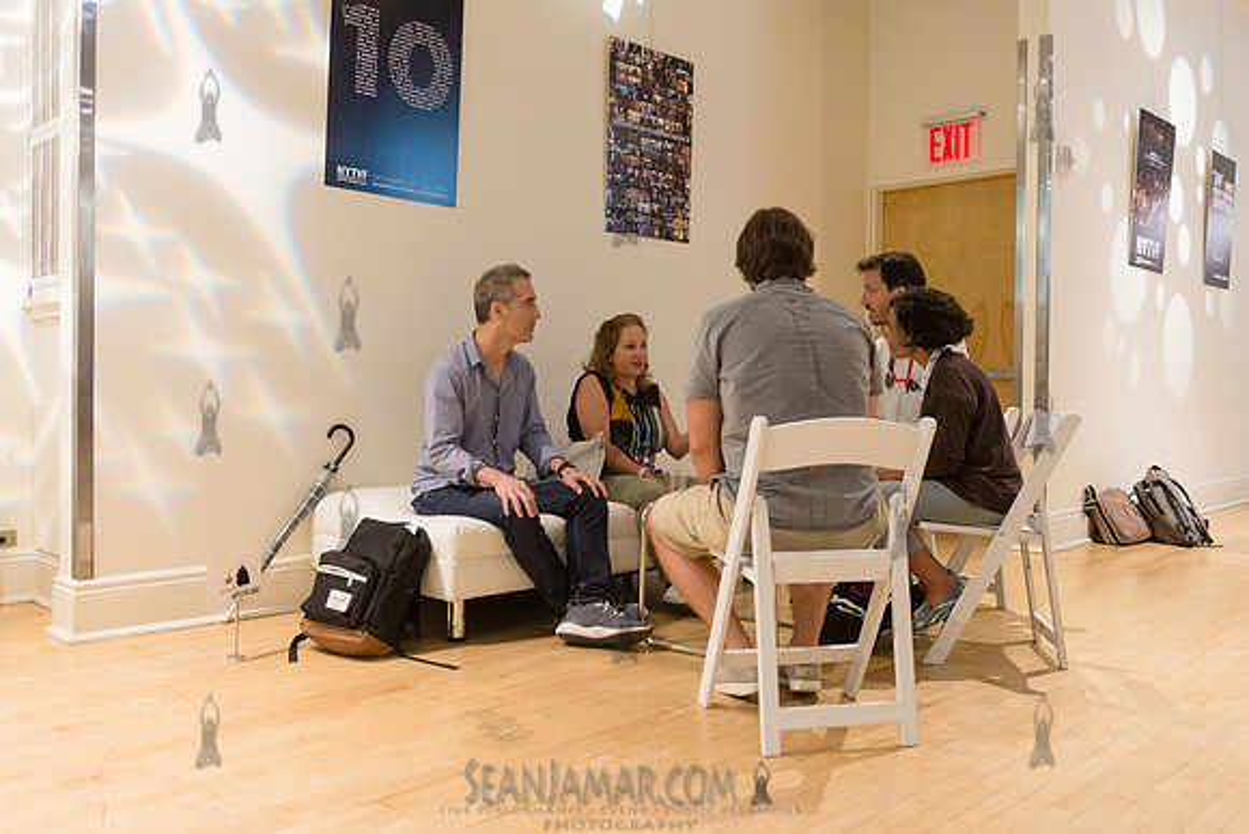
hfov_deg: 58.7
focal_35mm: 32
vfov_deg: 41.1
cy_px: 417
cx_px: 624
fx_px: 1110
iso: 2500
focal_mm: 32
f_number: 4
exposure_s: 1/160
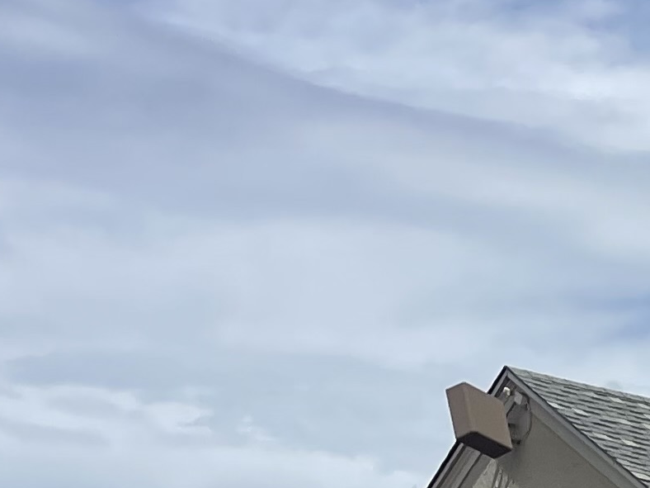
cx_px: 1481
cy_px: 1111
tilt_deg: -2.4
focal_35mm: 133
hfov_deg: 12.3
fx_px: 2497
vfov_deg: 10.0
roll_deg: -1.7
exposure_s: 1/6897
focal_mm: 4.2
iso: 32
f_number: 1.6
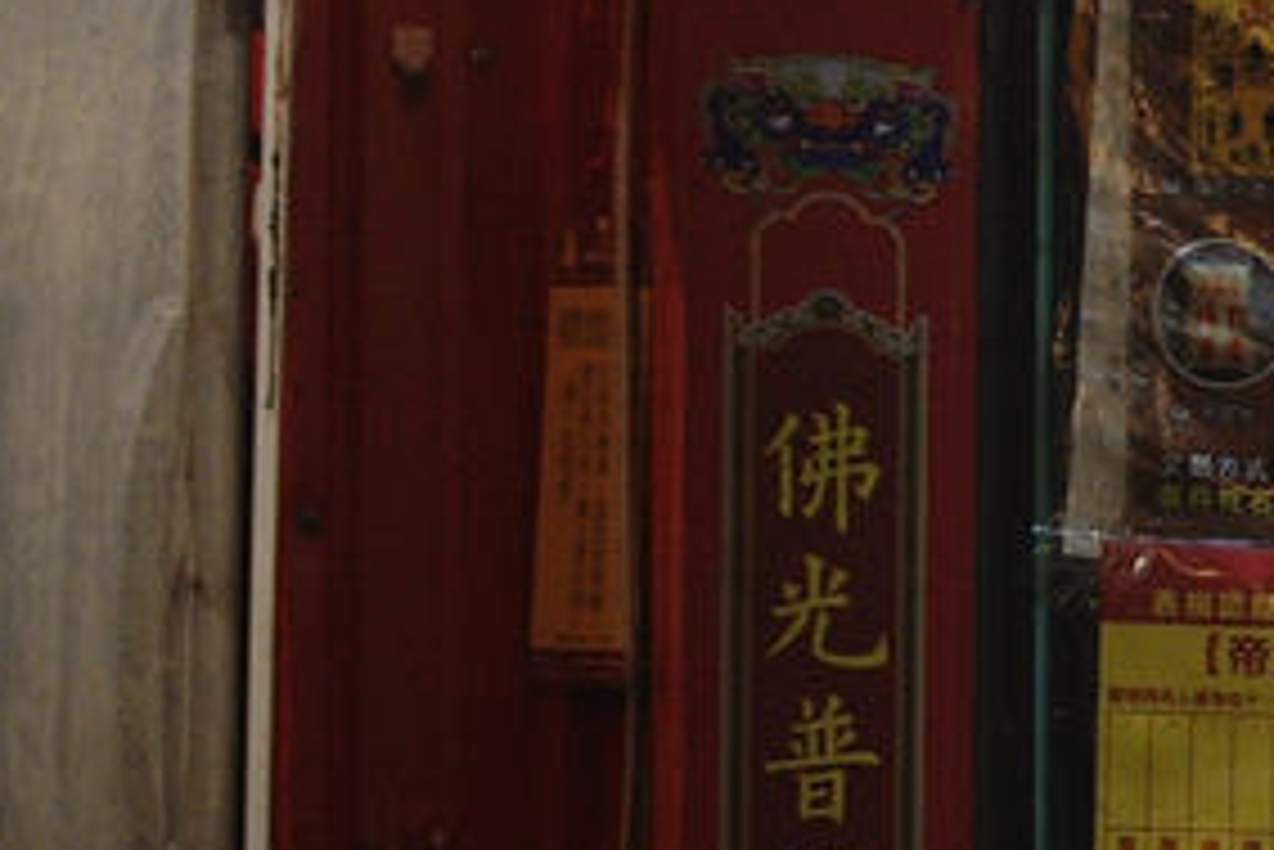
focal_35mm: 253
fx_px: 8958
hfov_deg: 7.8
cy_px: 636
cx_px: 2638
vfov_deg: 5.4
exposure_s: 1/40
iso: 2000
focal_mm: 35
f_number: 5.6
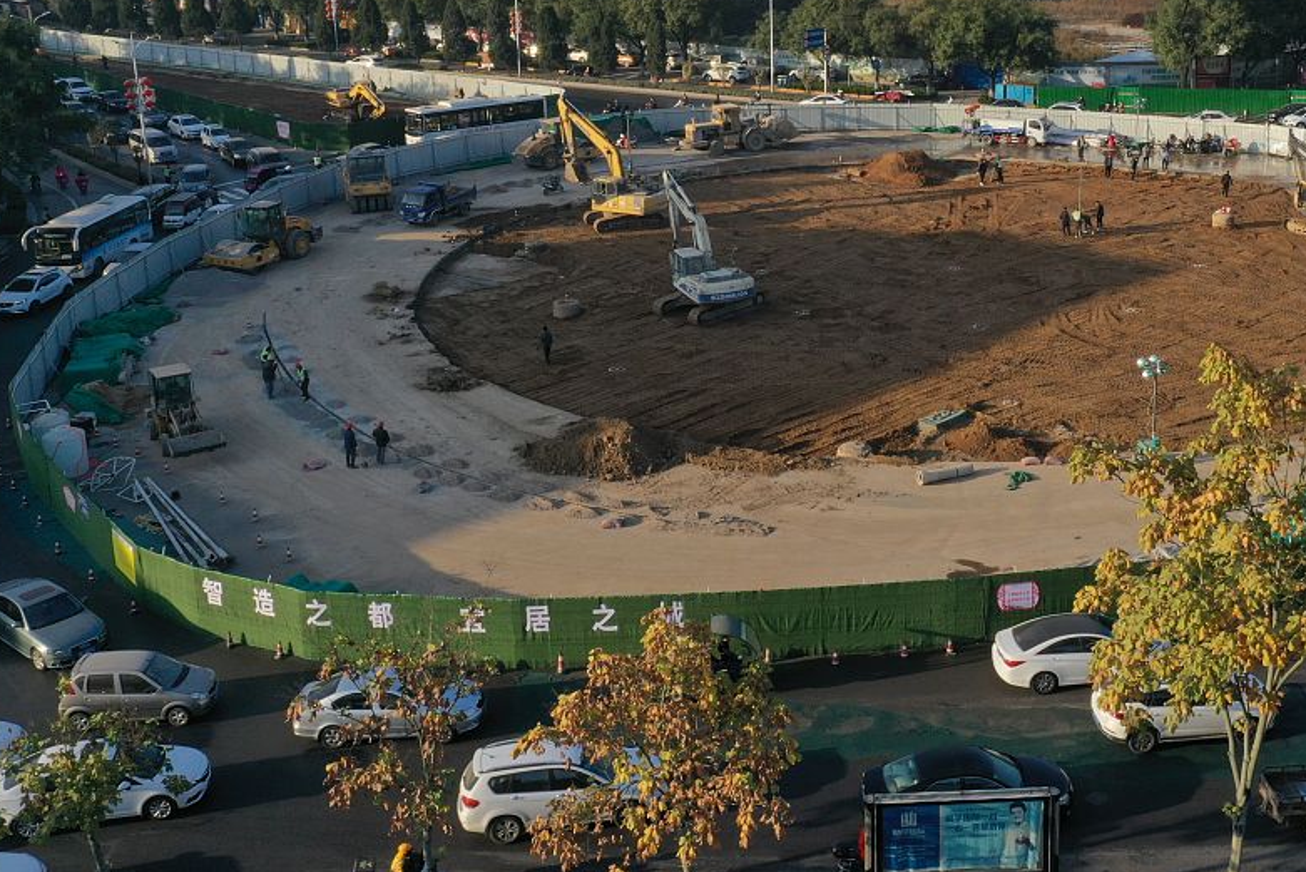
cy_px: 216
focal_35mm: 43
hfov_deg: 44.8
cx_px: 871
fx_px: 1560
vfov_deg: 30.7
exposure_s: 1/120
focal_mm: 10.26
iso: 100
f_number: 11
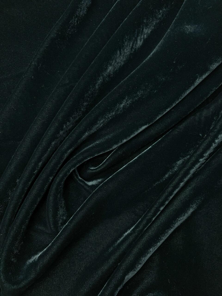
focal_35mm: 26
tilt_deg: -84.3
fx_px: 222
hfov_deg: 53.1
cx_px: 111
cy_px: 148
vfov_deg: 67.3
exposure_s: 1/700
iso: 50
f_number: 1.5
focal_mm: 5.7
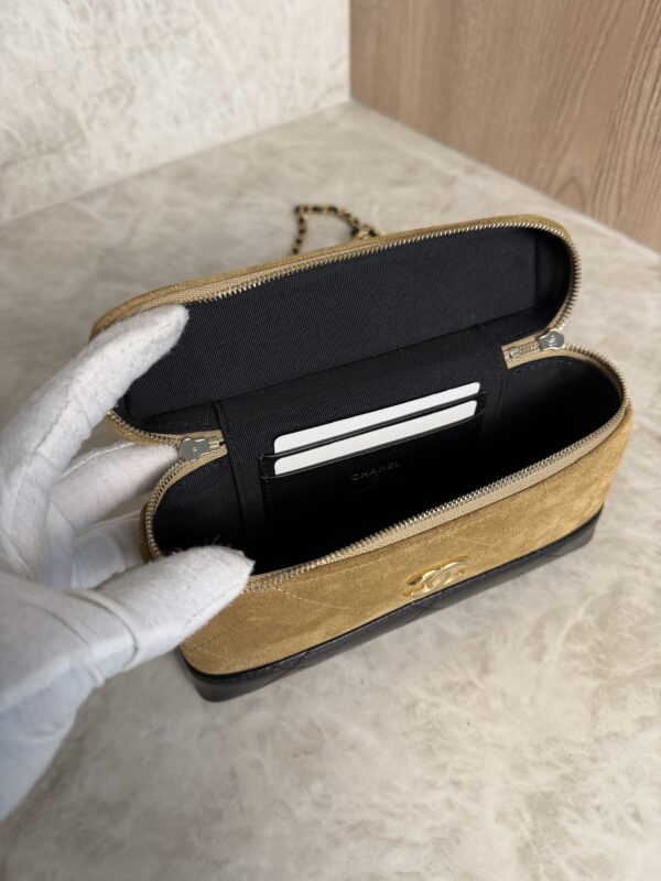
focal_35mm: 24
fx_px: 611
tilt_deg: -49.4
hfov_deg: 56.8
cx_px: 330
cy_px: 440
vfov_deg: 71.6
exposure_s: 1/120
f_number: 1.78
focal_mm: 6.76
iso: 200
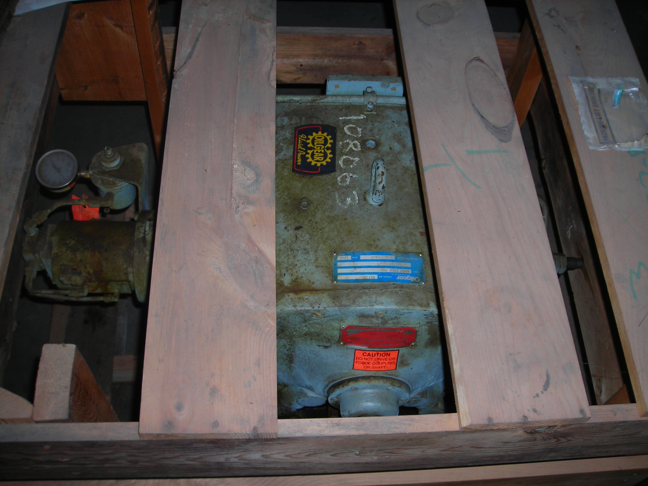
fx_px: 711
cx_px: 324
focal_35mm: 38
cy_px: 243
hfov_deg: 49.0
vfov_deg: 37.7
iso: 50
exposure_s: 1/60.1
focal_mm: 6.3
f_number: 3.2
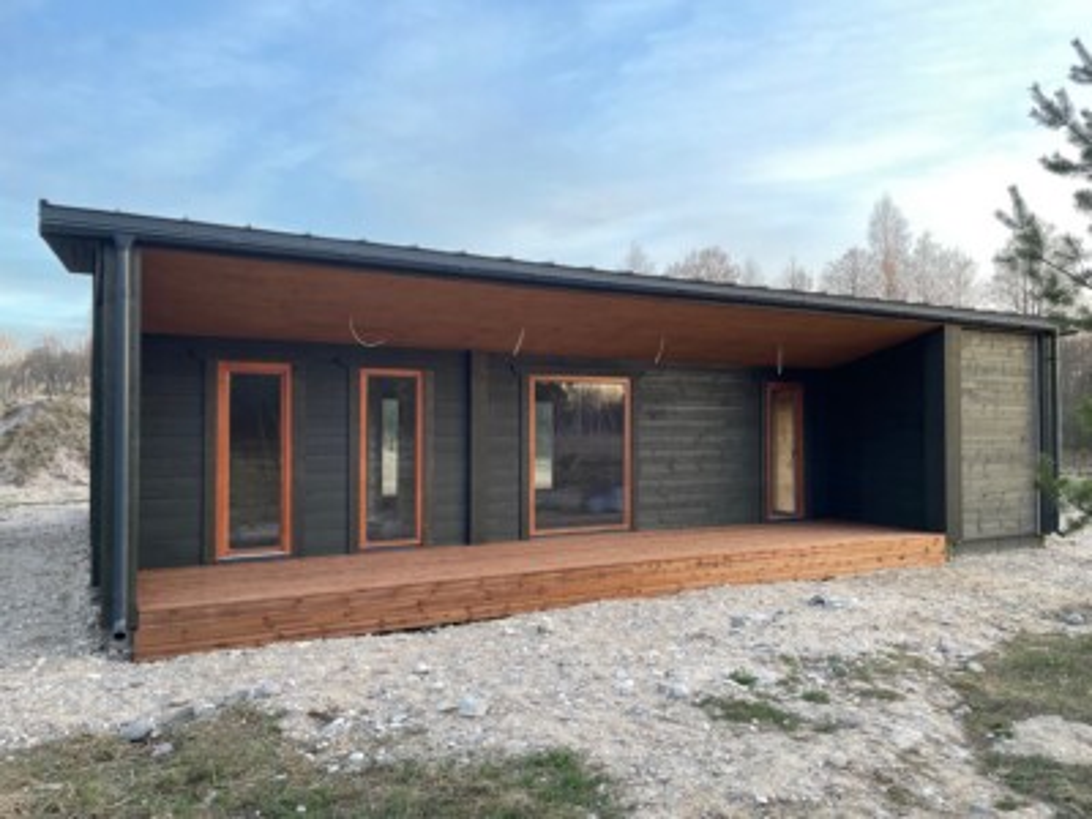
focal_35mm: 26
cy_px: 410
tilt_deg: +1.4
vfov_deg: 53.1
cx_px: 546
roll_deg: -0.2
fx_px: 820
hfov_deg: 67.3
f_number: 1.6
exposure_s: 1/121
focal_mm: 4.2
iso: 125
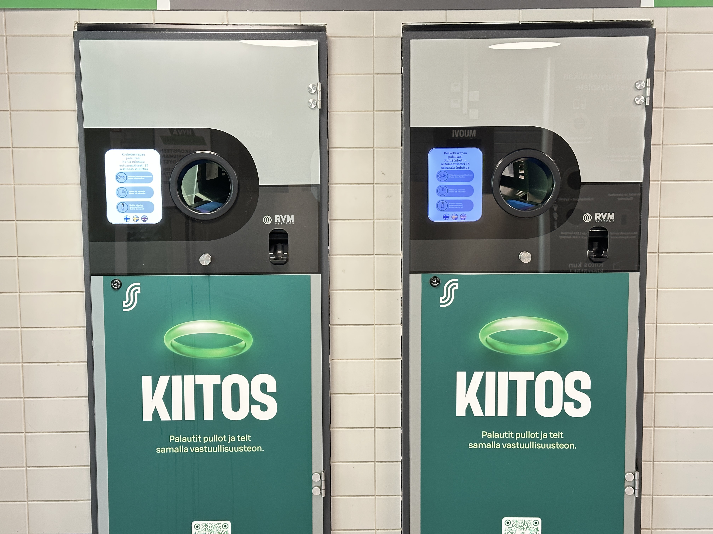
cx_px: 356
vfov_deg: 30.3
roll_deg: -0.2
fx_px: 989
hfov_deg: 39.7
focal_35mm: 48
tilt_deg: -6.8
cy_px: 267
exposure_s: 1/33
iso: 320
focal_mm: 6.86
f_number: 1.78
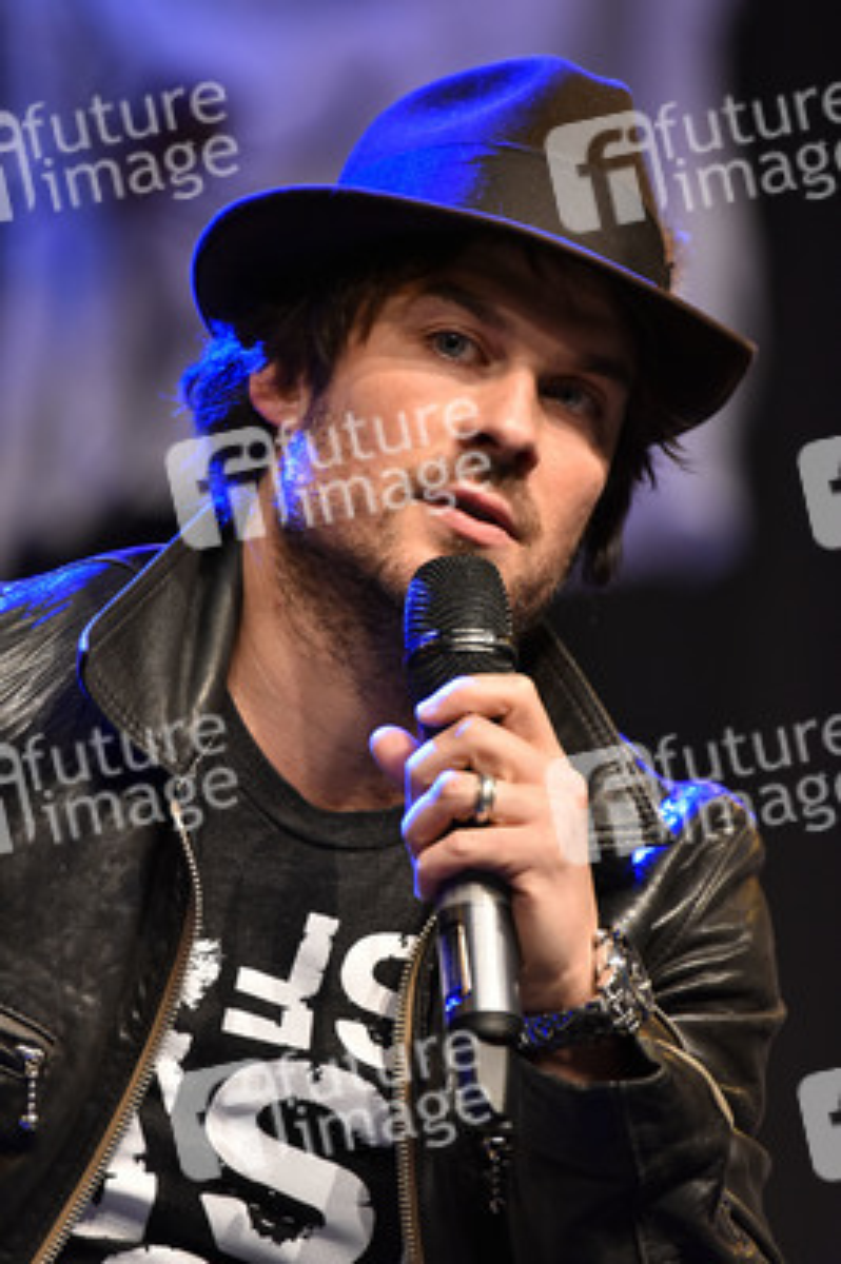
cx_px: 420
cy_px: 632
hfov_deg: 3.0
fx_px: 15795
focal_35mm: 450
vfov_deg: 4.6
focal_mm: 450
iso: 3200
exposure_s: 1/100
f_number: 5.6
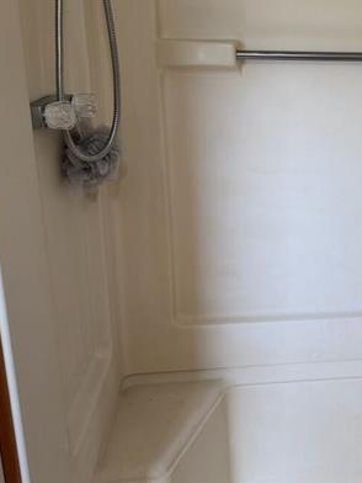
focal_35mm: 47
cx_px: 345
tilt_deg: -14.5
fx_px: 655
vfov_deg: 40.4
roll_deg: -2.0
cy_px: 235
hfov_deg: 29.3
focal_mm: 6.76
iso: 160
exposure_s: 1/120
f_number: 1.78
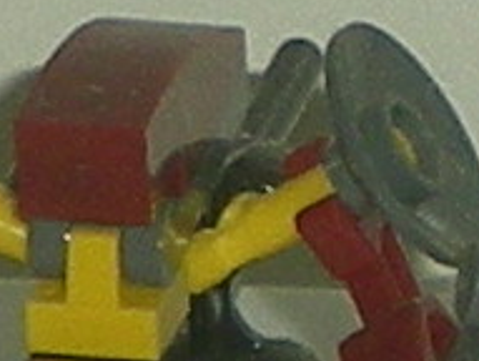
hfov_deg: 5.0
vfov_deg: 3.8
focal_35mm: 396
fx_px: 5490
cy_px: 401
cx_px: 155
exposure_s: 1/120
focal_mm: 12.3
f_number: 4.6
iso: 50
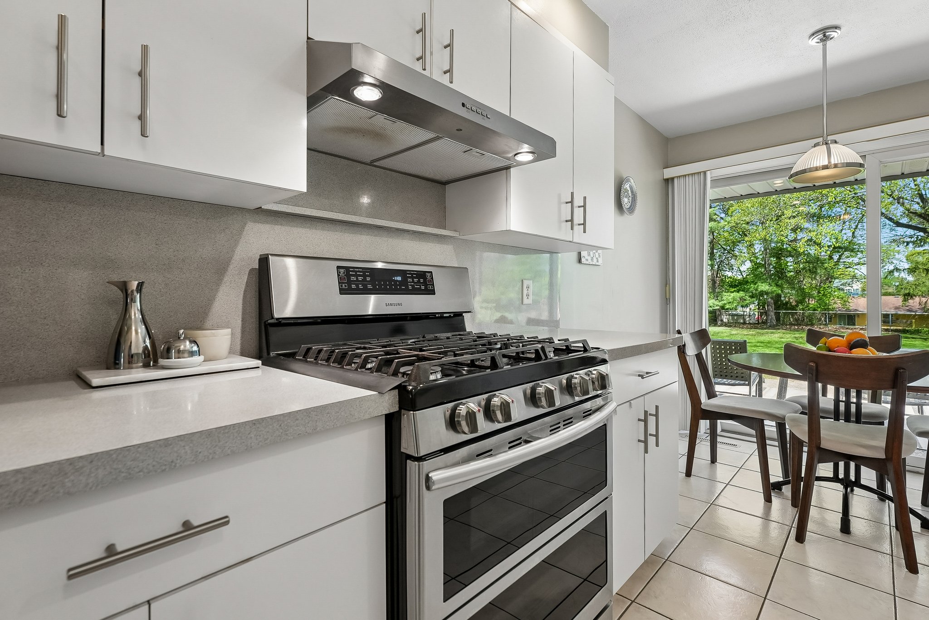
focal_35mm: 17
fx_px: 431
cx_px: 464
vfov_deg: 71.4
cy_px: 310
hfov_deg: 94.3
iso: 500
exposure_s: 1/80
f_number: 7.1
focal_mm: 16.7
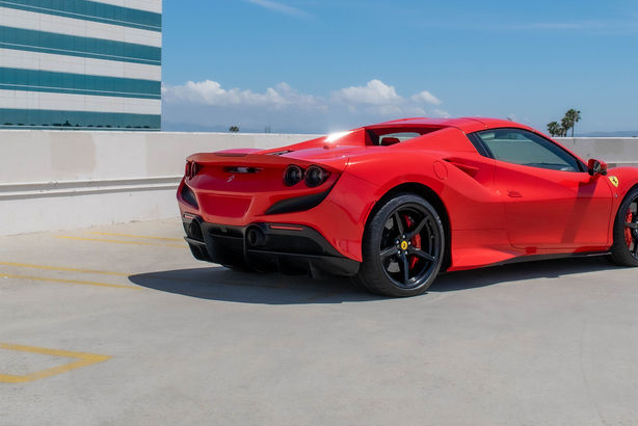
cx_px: 349
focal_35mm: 60
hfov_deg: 33.4
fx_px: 1064
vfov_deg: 22.5
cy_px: 127
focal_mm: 24
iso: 320
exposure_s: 1/2000
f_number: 8
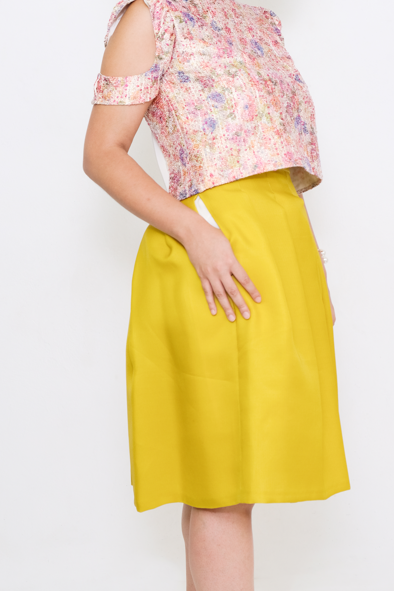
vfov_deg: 29.2
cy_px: 293
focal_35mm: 69
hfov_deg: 19.7
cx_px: 183
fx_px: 1133
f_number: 5
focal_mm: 27.7
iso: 250
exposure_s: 1/180
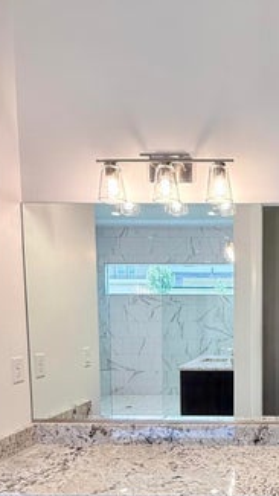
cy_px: 359
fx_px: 394
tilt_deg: -5.2
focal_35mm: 30
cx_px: 270
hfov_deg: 35.7
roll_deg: -0.1
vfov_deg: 61.5
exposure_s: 1/120
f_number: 2.2
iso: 100
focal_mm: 2.22
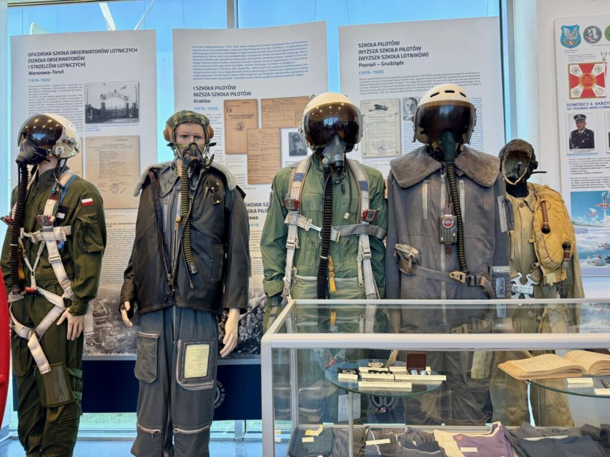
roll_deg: +1.4
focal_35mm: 24
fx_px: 423
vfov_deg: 56.8
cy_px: 228
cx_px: 305
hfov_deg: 71.6
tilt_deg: +2.0
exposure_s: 1/50
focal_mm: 6.76
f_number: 1.78
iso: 125
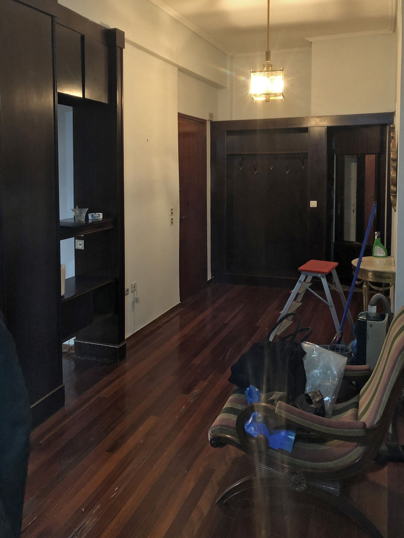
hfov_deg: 49.7
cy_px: 269
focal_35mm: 28
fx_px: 436
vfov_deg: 63.4
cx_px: 202
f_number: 1.8
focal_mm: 3.99
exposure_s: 1/17
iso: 80
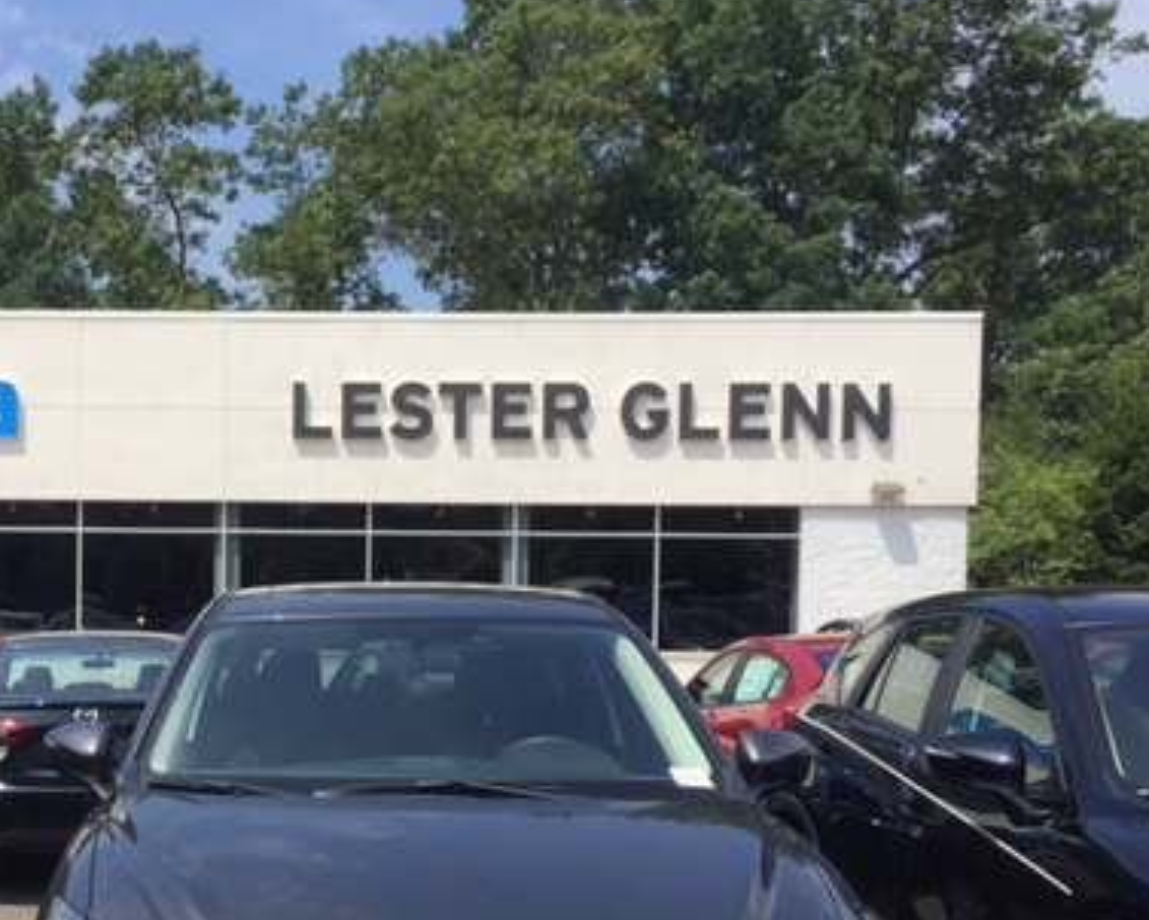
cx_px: 186
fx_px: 1633
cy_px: 634
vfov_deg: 31.2
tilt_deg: -2.0
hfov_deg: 37.0
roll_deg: -1.1
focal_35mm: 48
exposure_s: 1/2475
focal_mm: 4.15
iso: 32
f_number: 2.2
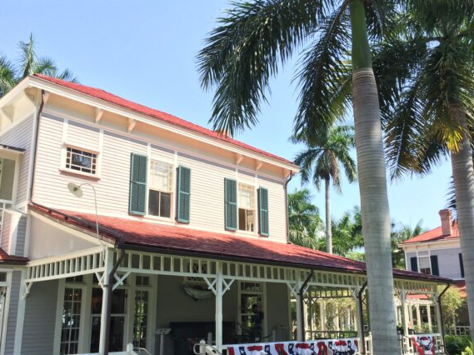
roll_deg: -2.2
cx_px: 243
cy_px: 208
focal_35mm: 34
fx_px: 465
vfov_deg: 41.6
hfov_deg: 54.0
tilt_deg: +13.1
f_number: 2.2
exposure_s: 1/557
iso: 32
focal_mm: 4.15
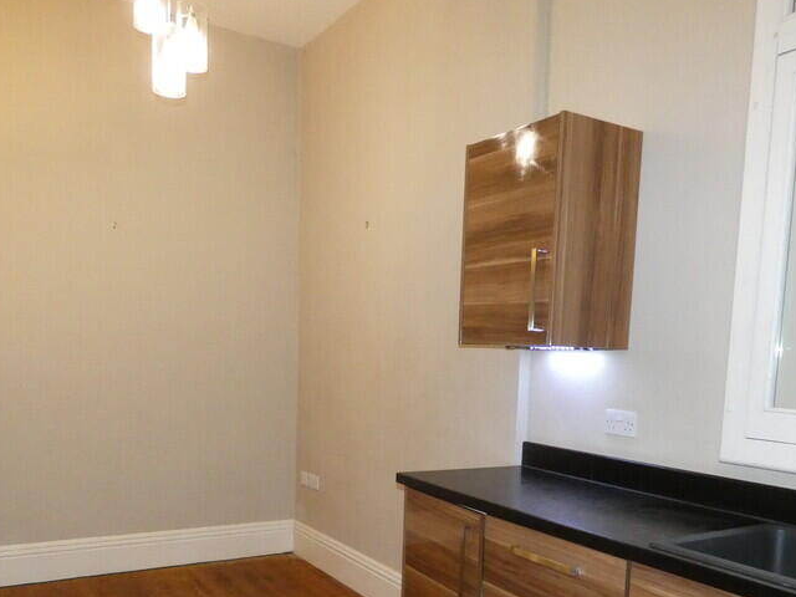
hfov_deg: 56.7
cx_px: 445
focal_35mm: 32
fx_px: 736
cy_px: 460
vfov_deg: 42.6
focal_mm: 3.6
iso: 800
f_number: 2.8
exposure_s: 1/60
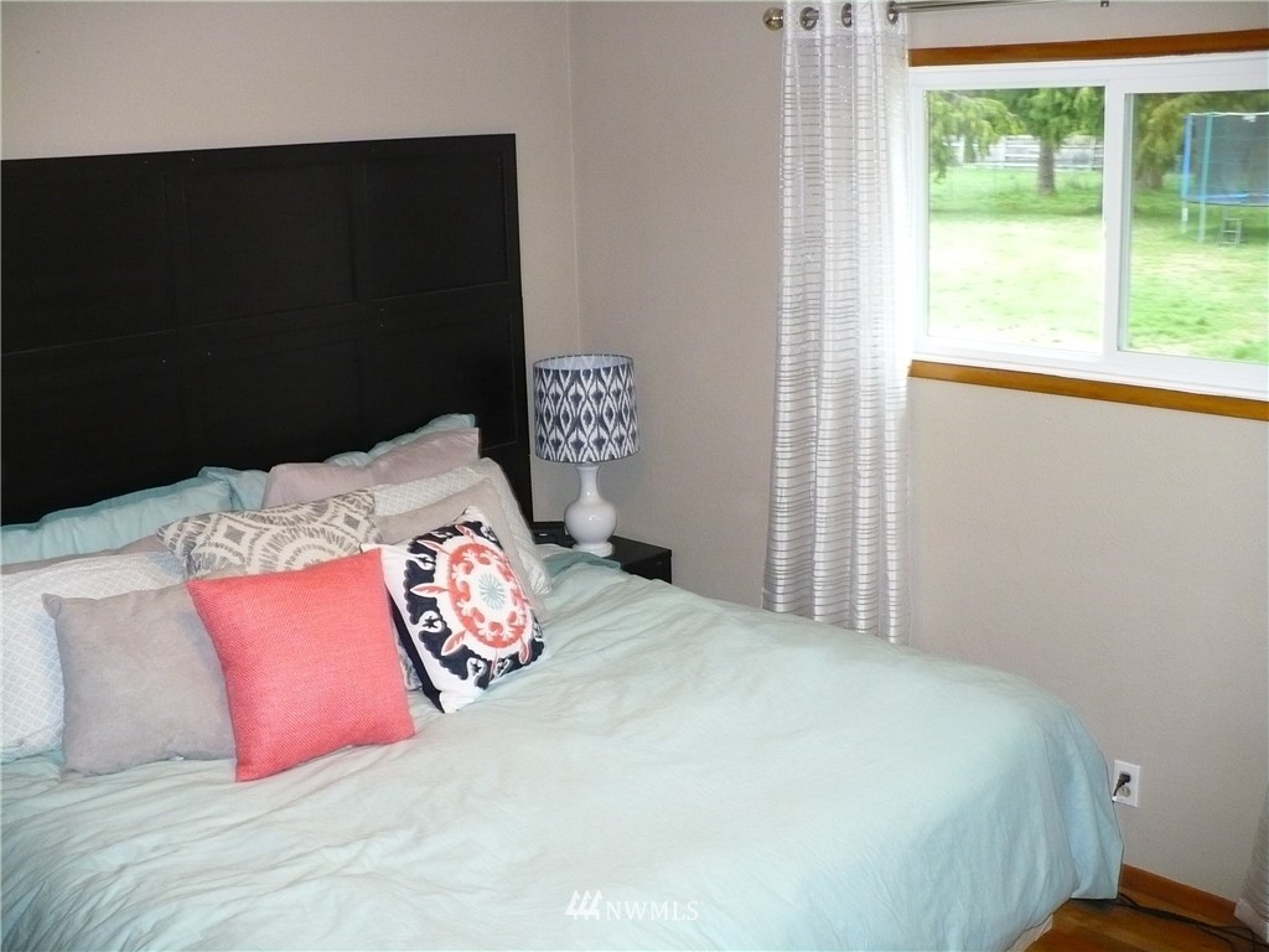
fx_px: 1356
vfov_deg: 38.7
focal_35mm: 37
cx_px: 634
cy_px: 476
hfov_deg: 50.1
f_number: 2.8
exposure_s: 1/30
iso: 320
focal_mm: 6.1
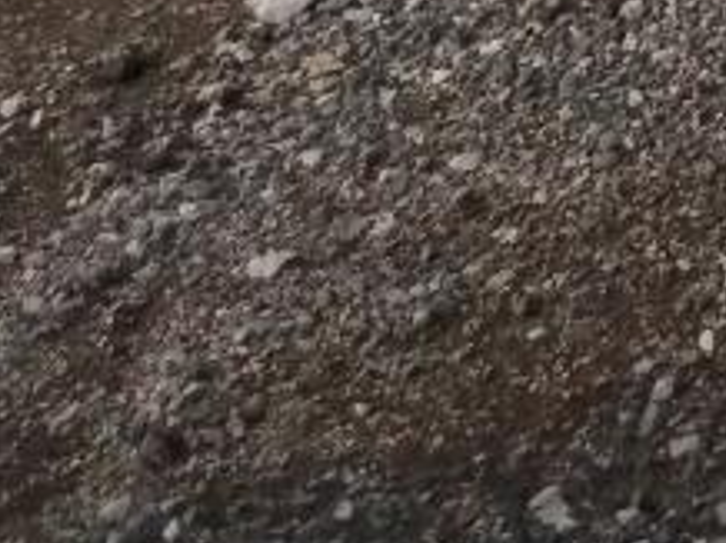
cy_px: -906
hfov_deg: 10.7
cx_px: 2011
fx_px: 2954
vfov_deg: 9.1
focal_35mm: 141
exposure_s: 1/1706
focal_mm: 5.31
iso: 50
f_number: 1.7
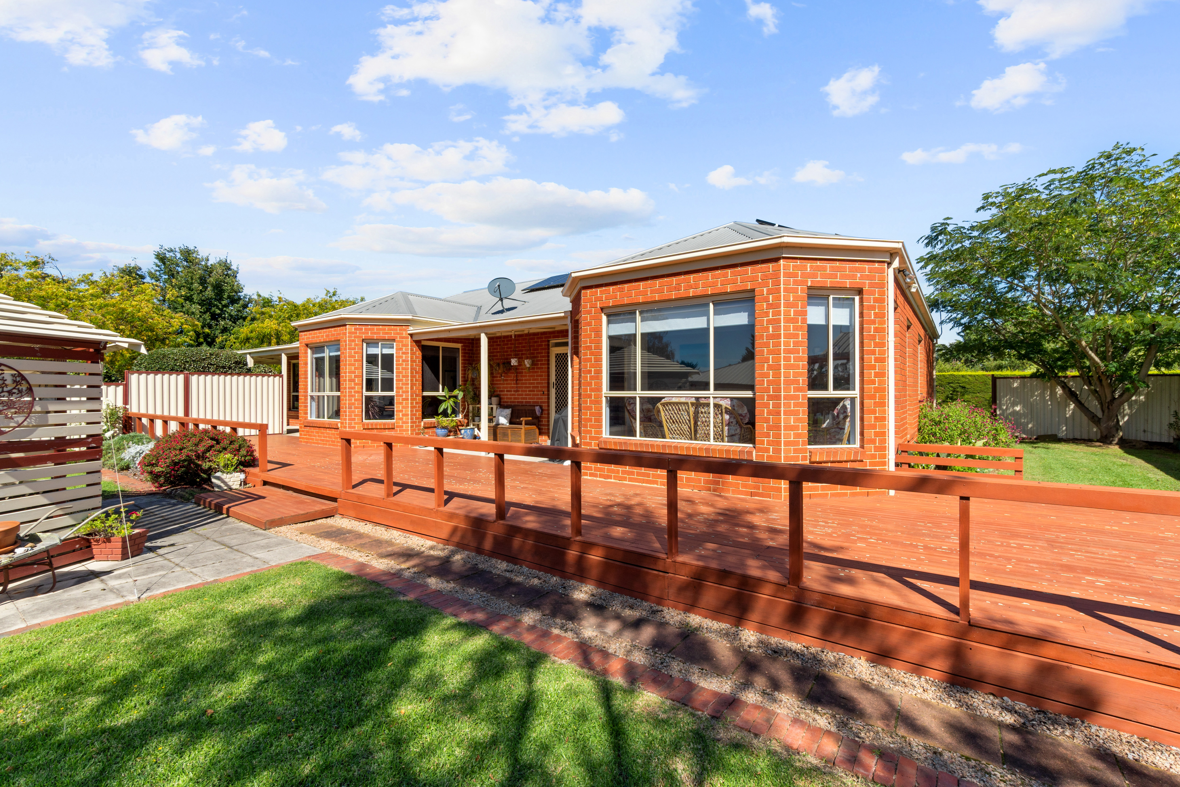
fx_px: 492
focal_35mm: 15
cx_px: 590
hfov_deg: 100.4
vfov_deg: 77.3
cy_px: 394
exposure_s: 1/200
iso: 100
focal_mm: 10
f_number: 8
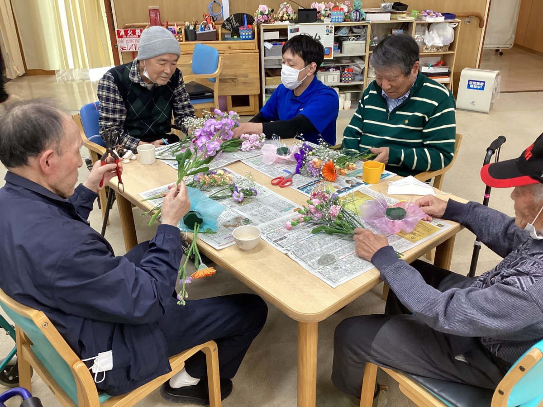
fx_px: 486
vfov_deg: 45.4
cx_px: 272
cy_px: 204
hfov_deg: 58.4
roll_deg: +0.2
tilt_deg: -29.2
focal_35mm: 31
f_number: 2.4
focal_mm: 3.3
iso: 160
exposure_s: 1/60
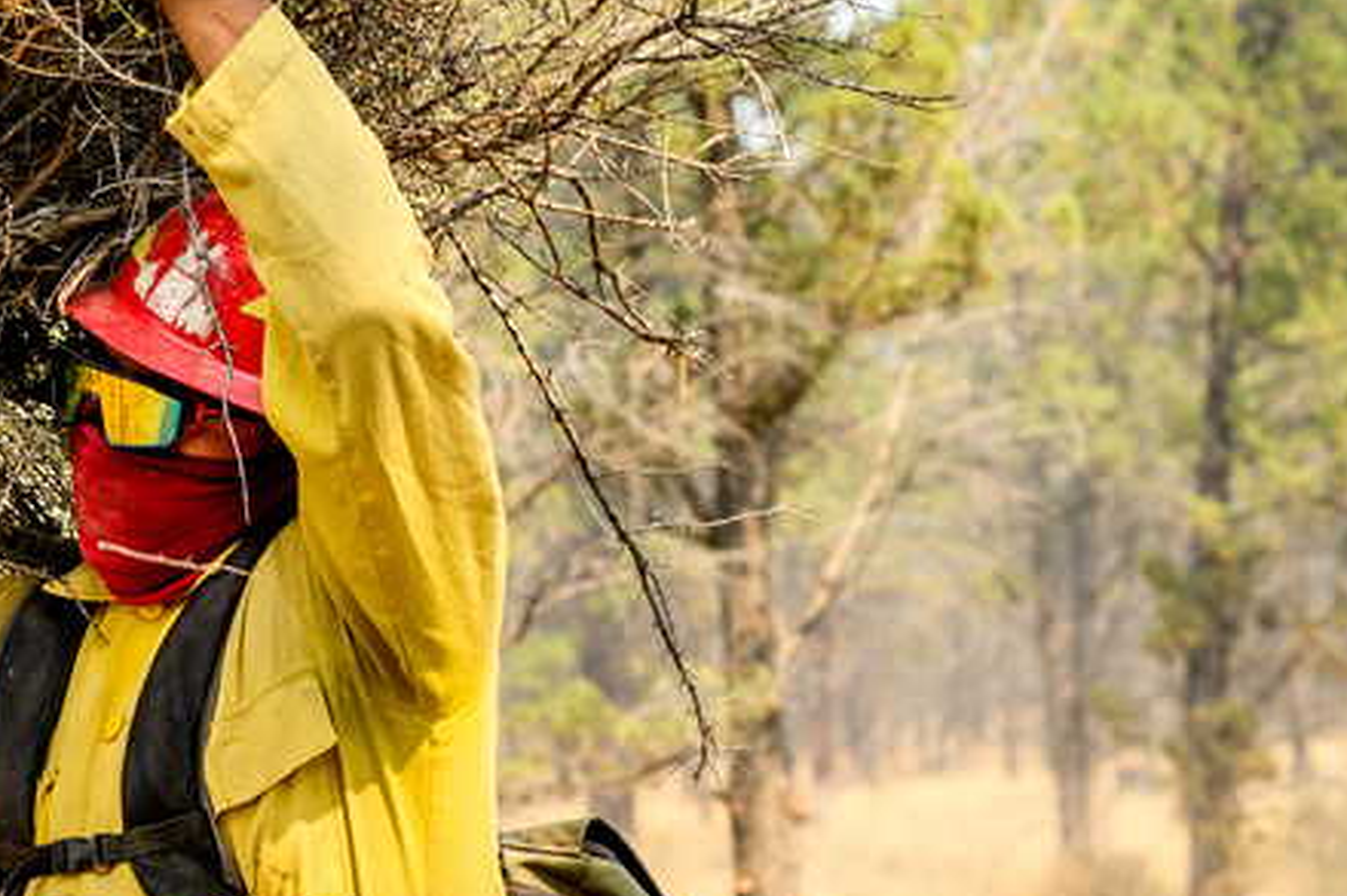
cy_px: 321
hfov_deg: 16.6
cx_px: 12
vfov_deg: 11.3
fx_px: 4525
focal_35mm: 121
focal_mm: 52
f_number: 4.8
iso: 400
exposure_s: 1/500
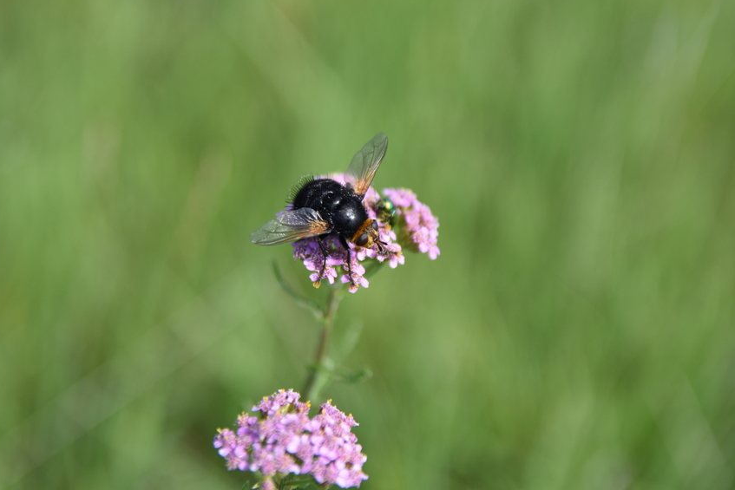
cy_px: 226
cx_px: 367
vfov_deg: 16.1
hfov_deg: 23.9
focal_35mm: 85
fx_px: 1736
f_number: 2.8
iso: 100
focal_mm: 50
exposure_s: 1/800
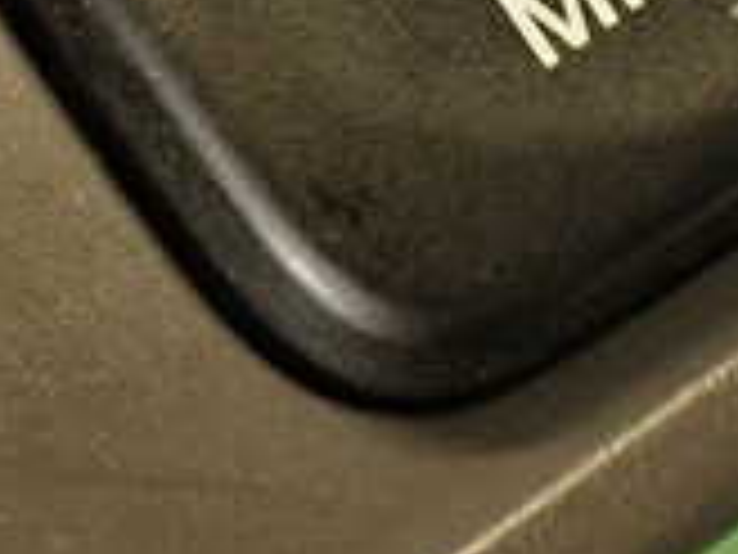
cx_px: 252
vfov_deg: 12.3
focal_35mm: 117
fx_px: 2494
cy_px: -140
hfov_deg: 16.8
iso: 320
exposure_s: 1/30
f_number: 2.4
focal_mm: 5.79
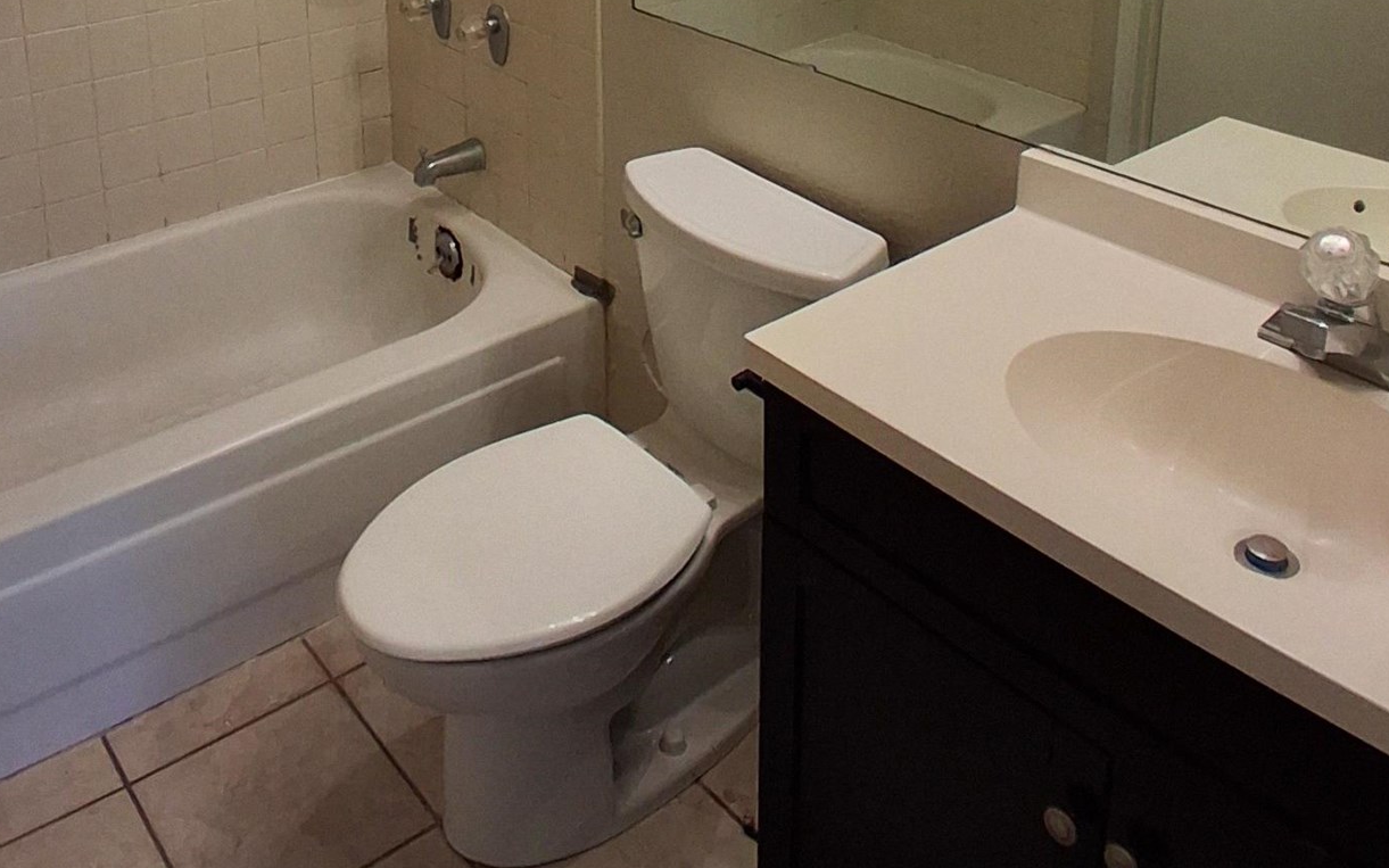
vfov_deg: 32.4
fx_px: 1287
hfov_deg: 56.6
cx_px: 621
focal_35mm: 34
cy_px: -106
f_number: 2.2
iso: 160
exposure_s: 1/60
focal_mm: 1.4
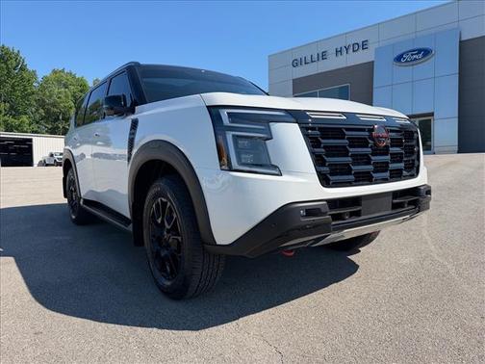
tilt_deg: -1.5
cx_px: 242
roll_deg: +1.1
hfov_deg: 71.6
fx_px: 336
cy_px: 182
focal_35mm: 24
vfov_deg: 56.8
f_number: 1.78
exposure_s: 1/3759
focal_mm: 6.76
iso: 100
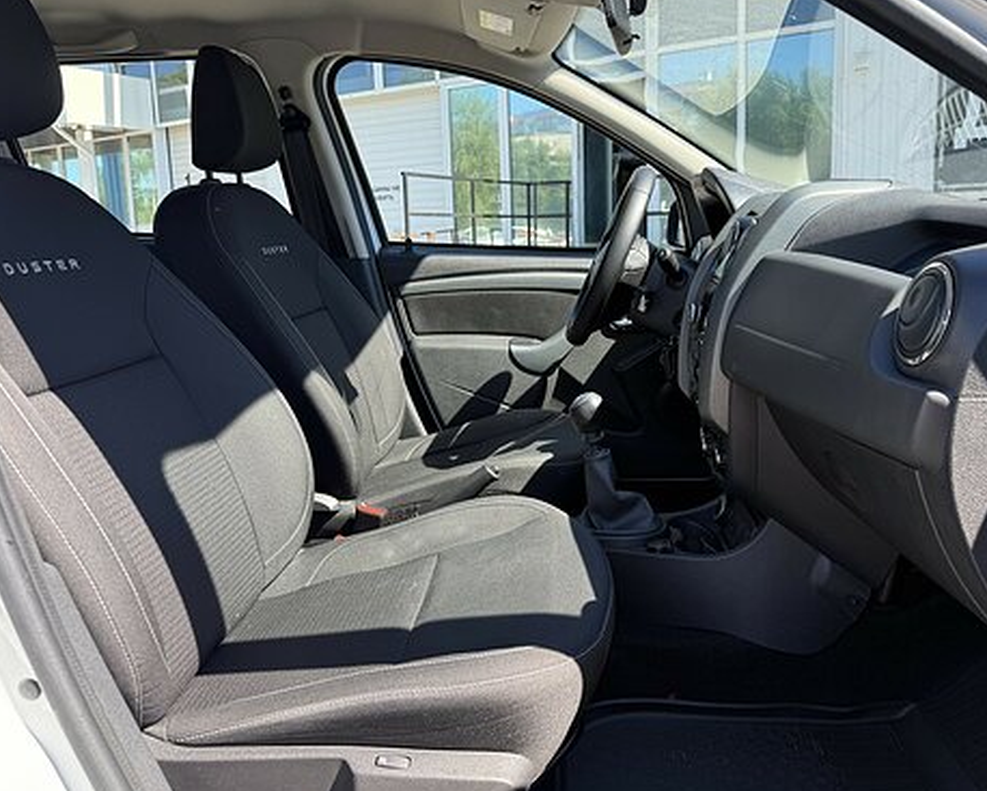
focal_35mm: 28
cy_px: 383
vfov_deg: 51.6
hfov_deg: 62.0
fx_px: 818
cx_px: 547
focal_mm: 6.76
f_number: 1.78
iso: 80
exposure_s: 1/539
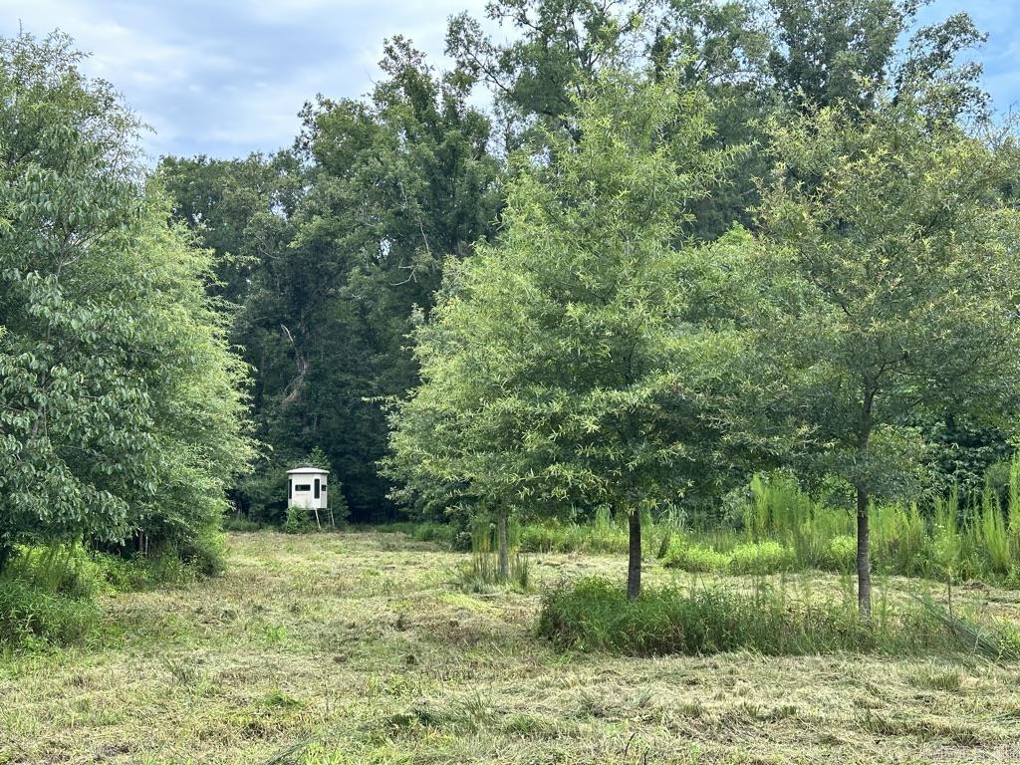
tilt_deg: +4.8
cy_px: 382
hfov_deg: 39.7
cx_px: 510
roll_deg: -0.6
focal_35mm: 48
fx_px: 1414
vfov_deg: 30.3
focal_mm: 6.86
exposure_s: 1/740
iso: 64
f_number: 1.78
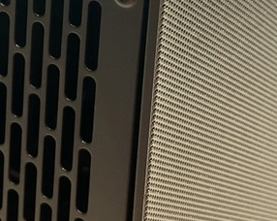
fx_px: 1048
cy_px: -40
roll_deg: -0.8
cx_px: -76
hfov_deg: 14.5
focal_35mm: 128
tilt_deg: -19.7
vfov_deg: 11.8
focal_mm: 6.86
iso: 320
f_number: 1.78
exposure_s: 1/40
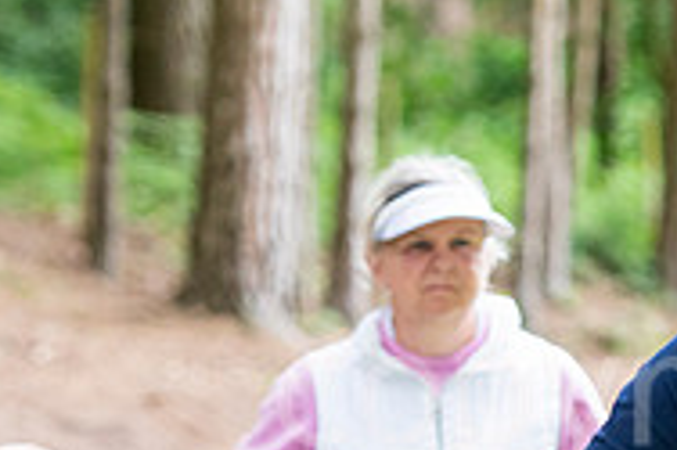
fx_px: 9751
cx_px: 749
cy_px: 621
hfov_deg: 4.0
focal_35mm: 519
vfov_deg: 2.6
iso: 800
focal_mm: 112
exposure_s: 1/400
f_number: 4
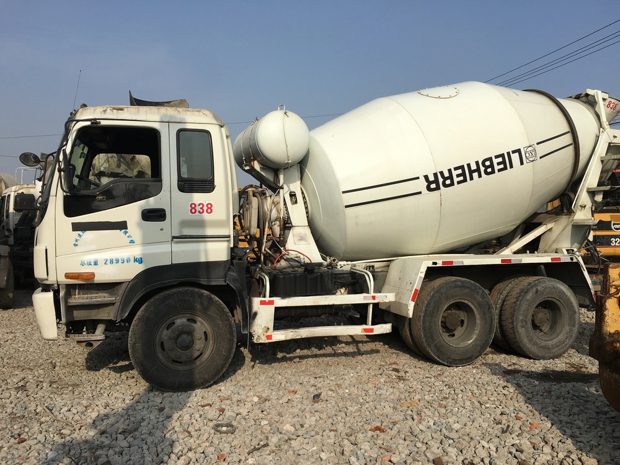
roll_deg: +0.3
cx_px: 310
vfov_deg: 48.2
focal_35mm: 29
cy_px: 232
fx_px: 519
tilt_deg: -0.1
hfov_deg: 61.7
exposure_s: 1/2653
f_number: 2.2
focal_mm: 4.15
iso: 25
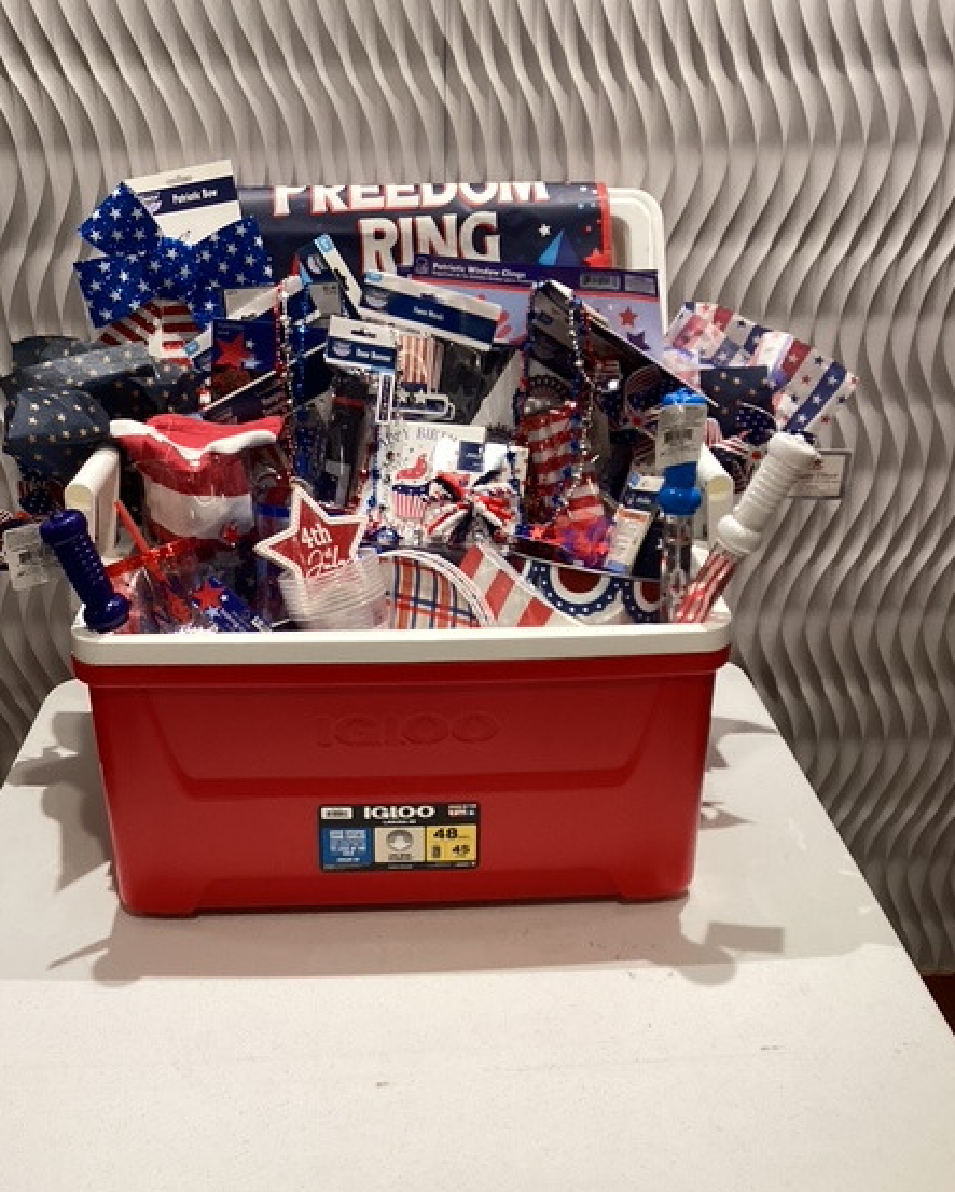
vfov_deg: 51.4
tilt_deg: -22.5
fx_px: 1236
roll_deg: +0.8
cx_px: 459
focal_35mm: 35
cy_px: 530
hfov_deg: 42.3
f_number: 2.4
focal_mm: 3.3
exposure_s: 1/60
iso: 160
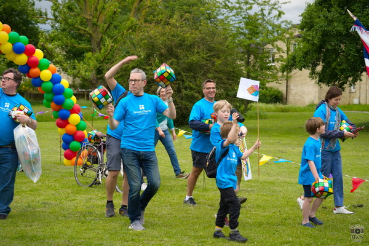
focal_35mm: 79
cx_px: 184
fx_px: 810
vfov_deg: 17.3
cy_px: 123
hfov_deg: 25.7
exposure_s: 1/200
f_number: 5
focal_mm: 79
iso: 100
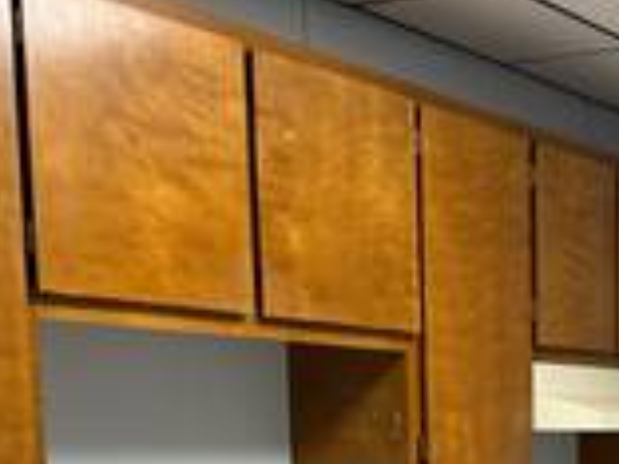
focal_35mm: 82
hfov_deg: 23.1
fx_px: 1466
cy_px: 666
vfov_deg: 16.6
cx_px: 573
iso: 200
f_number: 1.78
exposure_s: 1/60
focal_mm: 6.76
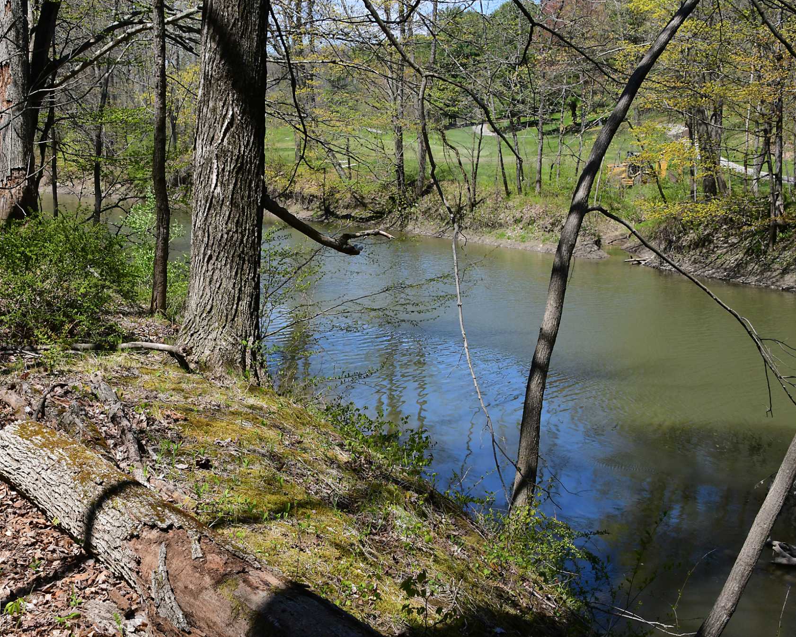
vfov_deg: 31.4
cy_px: 320
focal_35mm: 48
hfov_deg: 38.6
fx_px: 1131
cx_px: 318
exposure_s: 1/400
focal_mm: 28
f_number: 13
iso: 640
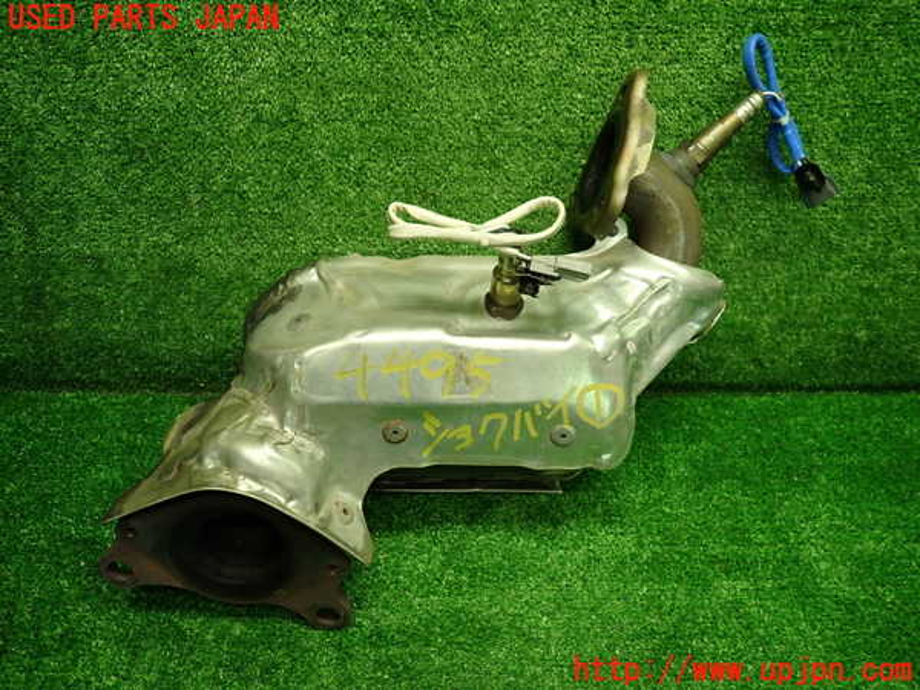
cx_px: 460
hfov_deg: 69.4
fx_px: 664
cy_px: 345
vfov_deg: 54.9
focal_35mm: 25
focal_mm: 4.5
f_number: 2
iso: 200
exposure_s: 1/60
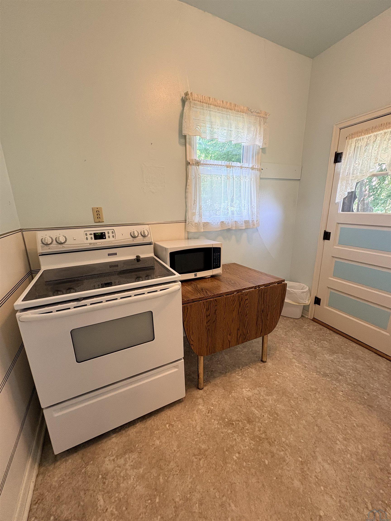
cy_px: 260
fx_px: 211
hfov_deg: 85.7
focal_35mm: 14
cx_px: 196
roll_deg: +1.1
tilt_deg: -13.6
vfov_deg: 102.1
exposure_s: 1/120
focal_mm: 2.22
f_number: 2.2
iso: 200
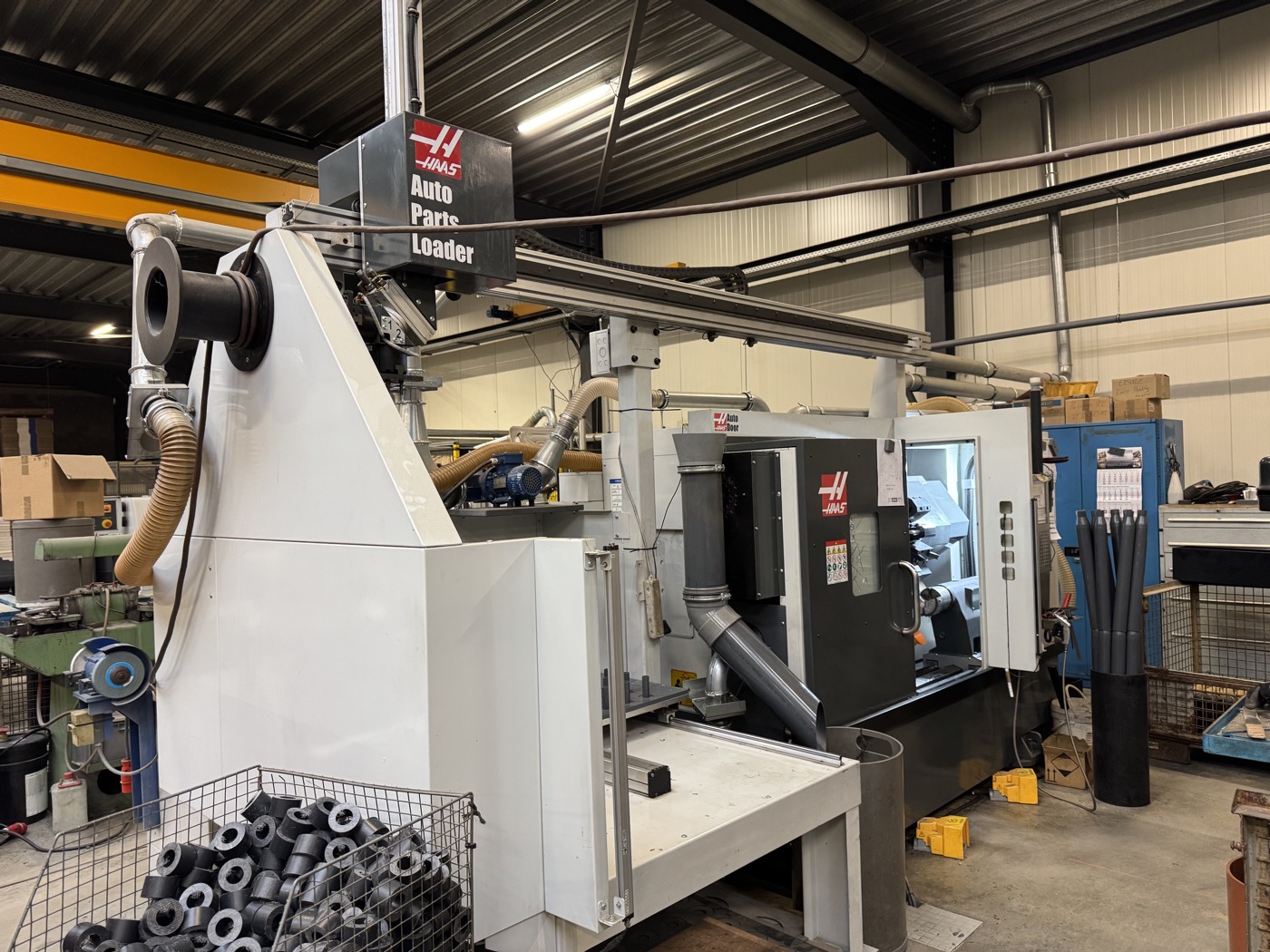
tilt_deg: -0.2
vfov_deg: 56.8
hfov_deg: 71.6
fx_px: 881
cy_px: 476
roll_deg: +1.9
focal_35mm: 24
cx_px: 635
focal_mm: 6.76
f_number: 1.78
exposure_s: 1/50
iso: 250
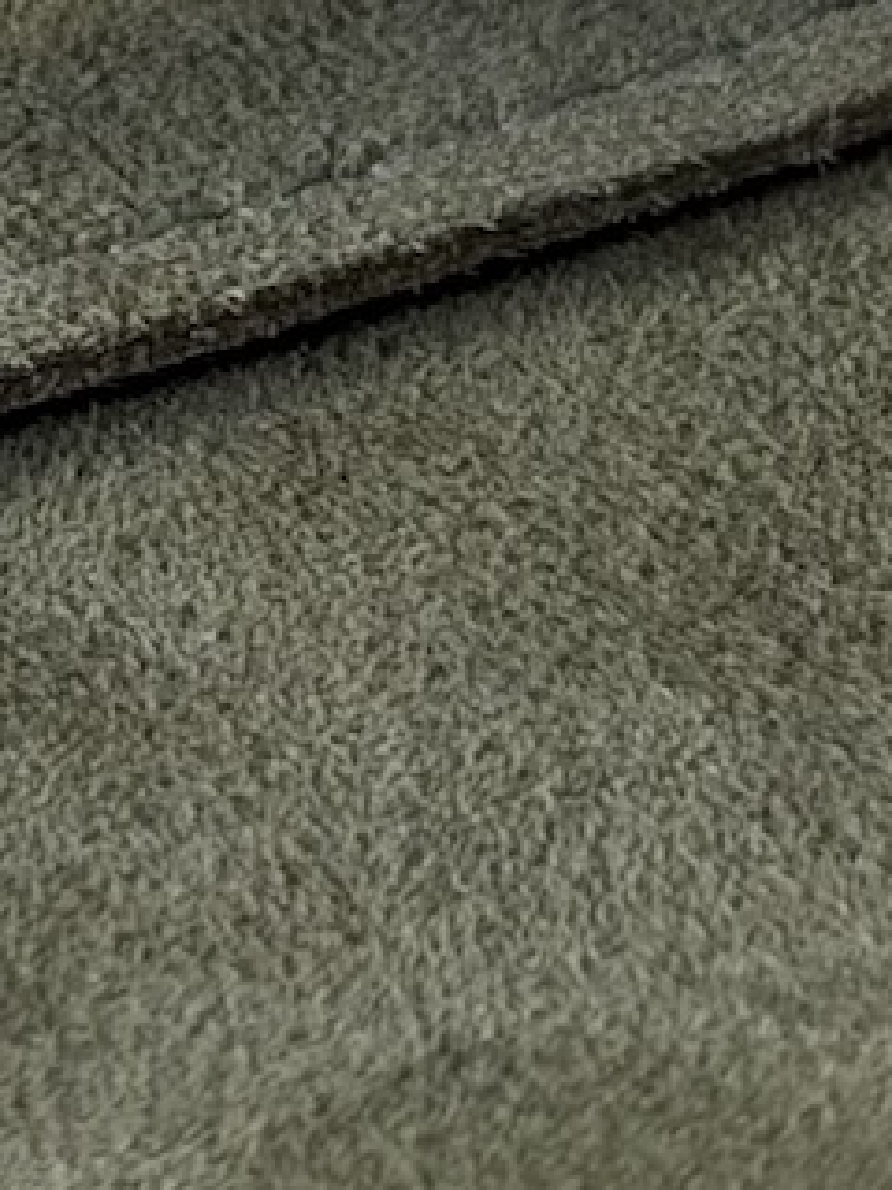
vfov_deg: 8.0
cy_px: -714
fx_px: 8246
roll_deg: -2.0
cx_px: -714
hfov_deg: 6.1
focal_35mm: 240
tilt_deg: -33.5
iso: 50
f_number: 1.78
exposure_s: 1/177
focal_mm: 6.76
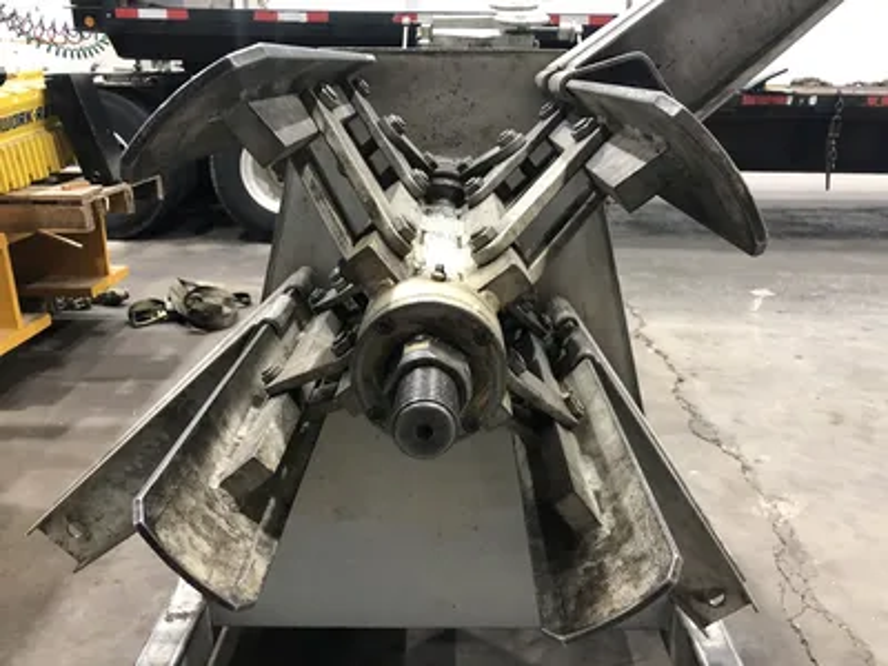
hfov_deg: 63.4
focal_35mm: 28
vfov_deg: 49.7
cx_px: 444
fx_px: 718
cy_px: 333
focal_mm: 4
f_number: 1.8
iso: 50
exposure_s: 1/15
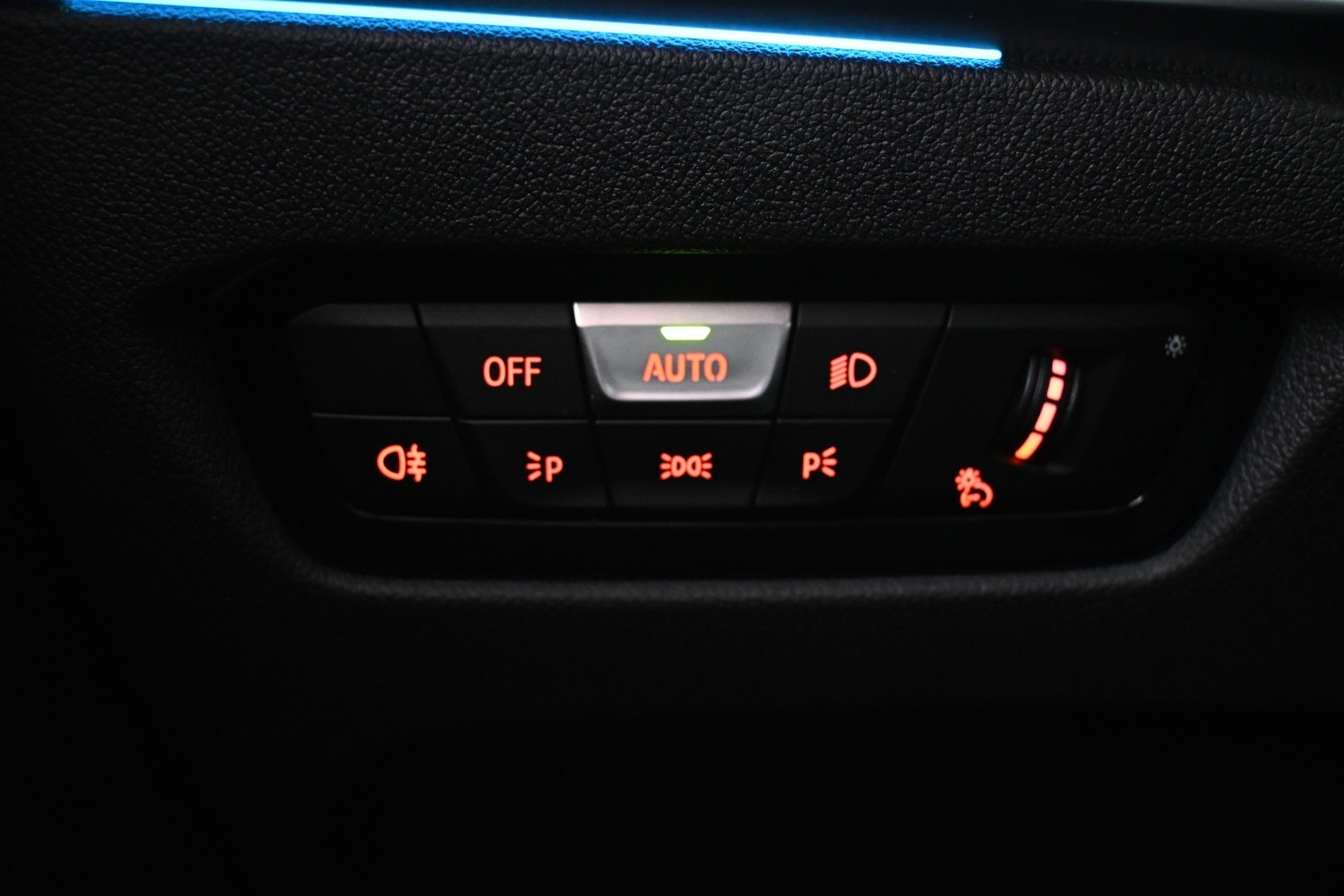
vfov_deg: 29.4
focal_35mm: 46
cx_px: 672
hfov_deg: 43.0
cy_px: 448
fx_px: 1708
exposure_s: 1/13
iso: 4000
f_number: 4.8
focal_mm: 30.5
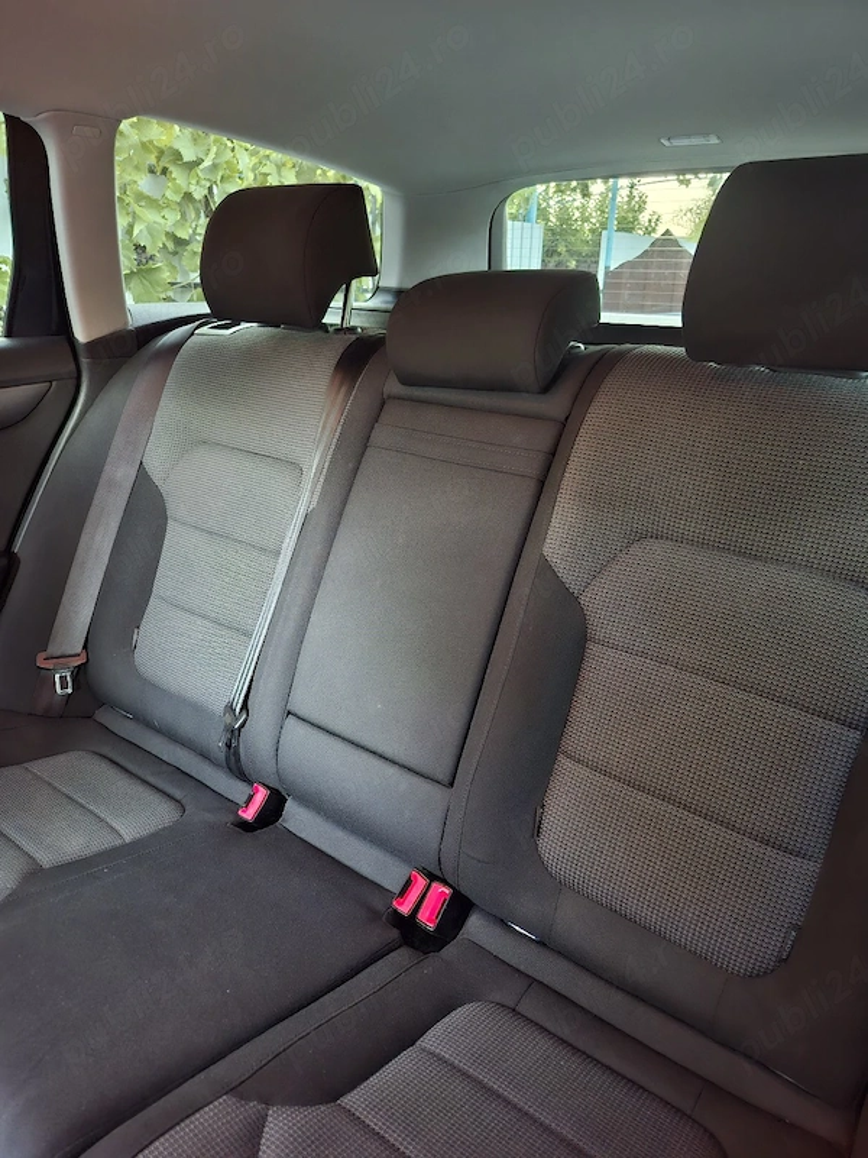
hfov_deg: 58.9
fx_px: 769
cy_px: 579
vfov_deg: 73.9
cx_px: 434
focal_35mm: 23
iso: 1250
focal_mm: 5.54
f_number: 1.8
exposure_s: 1/17
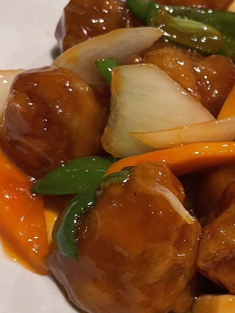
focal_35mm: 63
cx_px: 231
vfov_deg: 30.6
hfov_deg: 22.4
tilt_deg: -50.2
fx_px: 571
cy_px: 191
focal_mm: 4.2
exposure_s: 1/50
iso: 200
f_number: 1.6
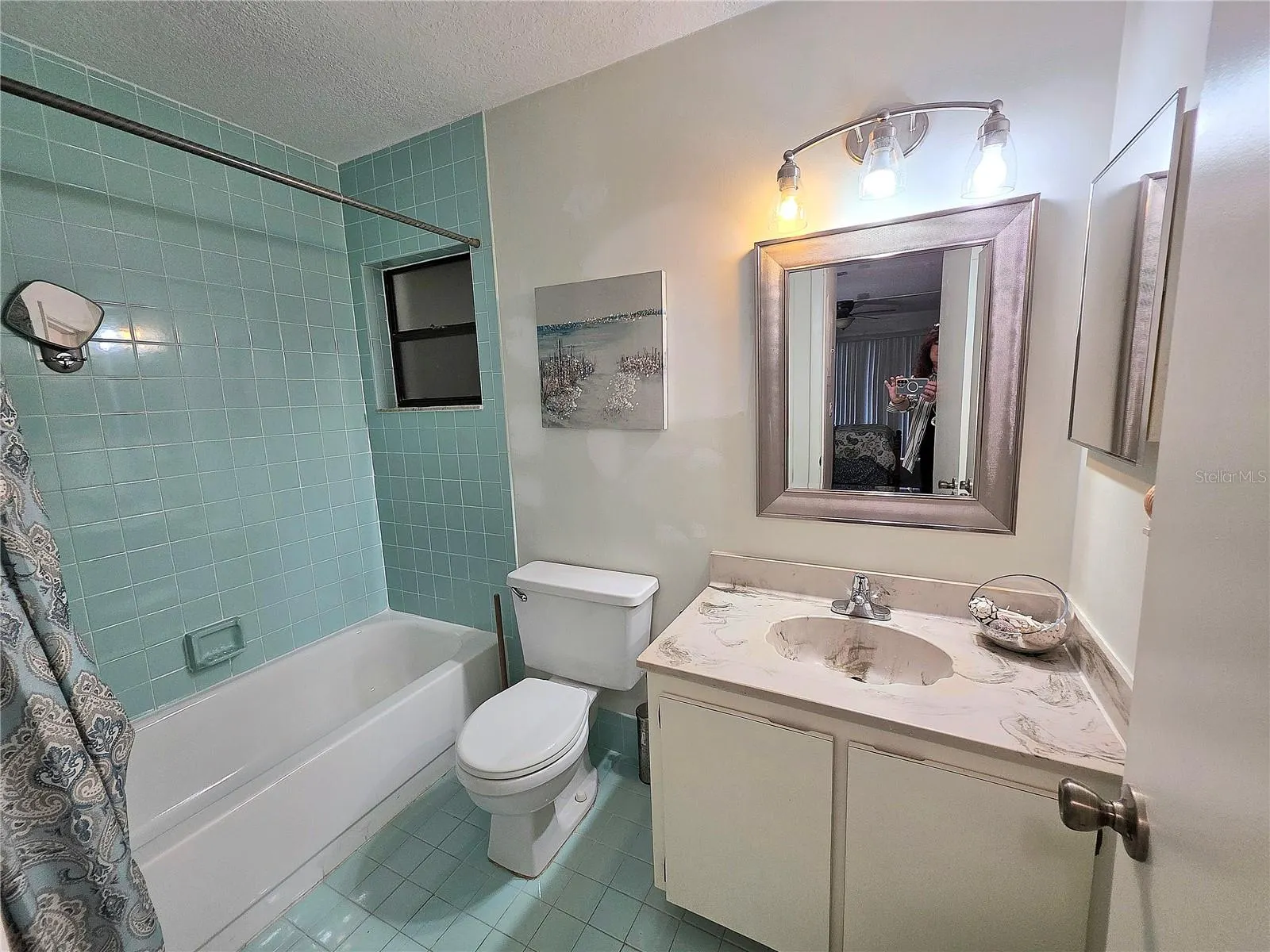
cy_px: 476
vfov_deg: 89.9
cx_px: 635
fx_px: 477
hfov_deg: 106.2
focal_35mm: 13
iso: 100
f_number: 1.9
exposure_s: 1/120
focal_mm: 2.2
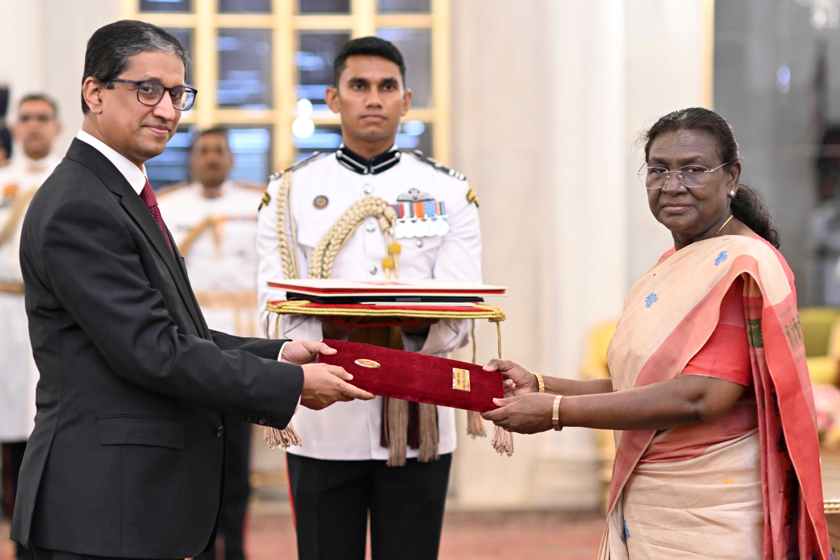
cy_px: 280
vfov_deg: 16.1
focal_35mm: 85
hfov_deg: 23.9
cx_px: 420
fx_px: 1983
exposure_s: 1/200
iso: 2500
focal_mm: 85
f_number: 2
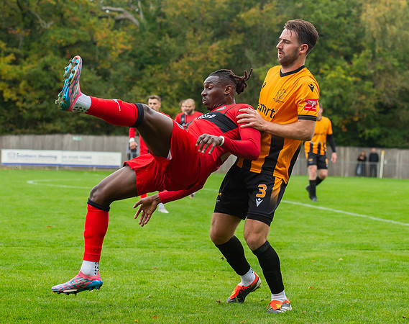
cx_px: 233
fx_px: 1353
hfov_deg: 17.2
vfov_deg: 13.6
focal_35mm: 112
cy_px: 149
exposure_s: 1/1250
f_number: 4.5
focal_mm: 70
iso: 800
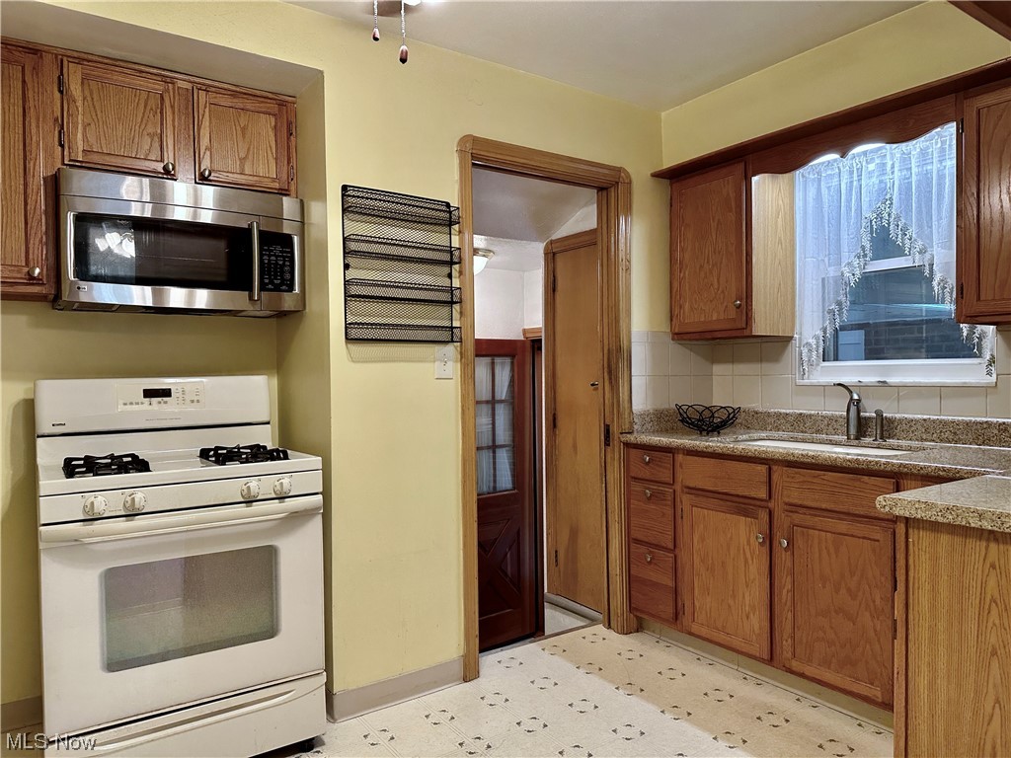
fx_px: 701
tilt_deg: -1.1
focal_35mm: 24
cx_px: 506
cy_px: 379
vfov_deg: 56.8
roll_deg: +0.5
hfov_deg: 71.6
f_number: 1.78
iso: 160
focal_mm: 6.86
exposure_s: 1/120
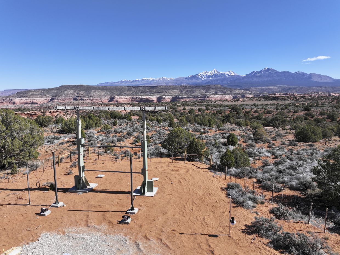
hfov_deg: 71.6
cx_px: 170
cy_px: 128
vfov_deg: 56.8
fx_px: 236
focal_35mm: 24
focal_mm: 12.29
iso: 100
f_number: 2.8
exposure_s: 1/1600
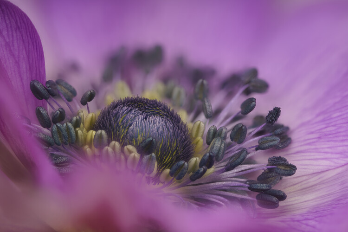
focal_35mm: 150
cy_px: 116
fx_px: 1450
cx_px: 174
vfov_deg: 9.1
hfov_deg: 13.7
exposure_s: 1/200
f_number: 2.8
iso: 50
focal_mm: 150
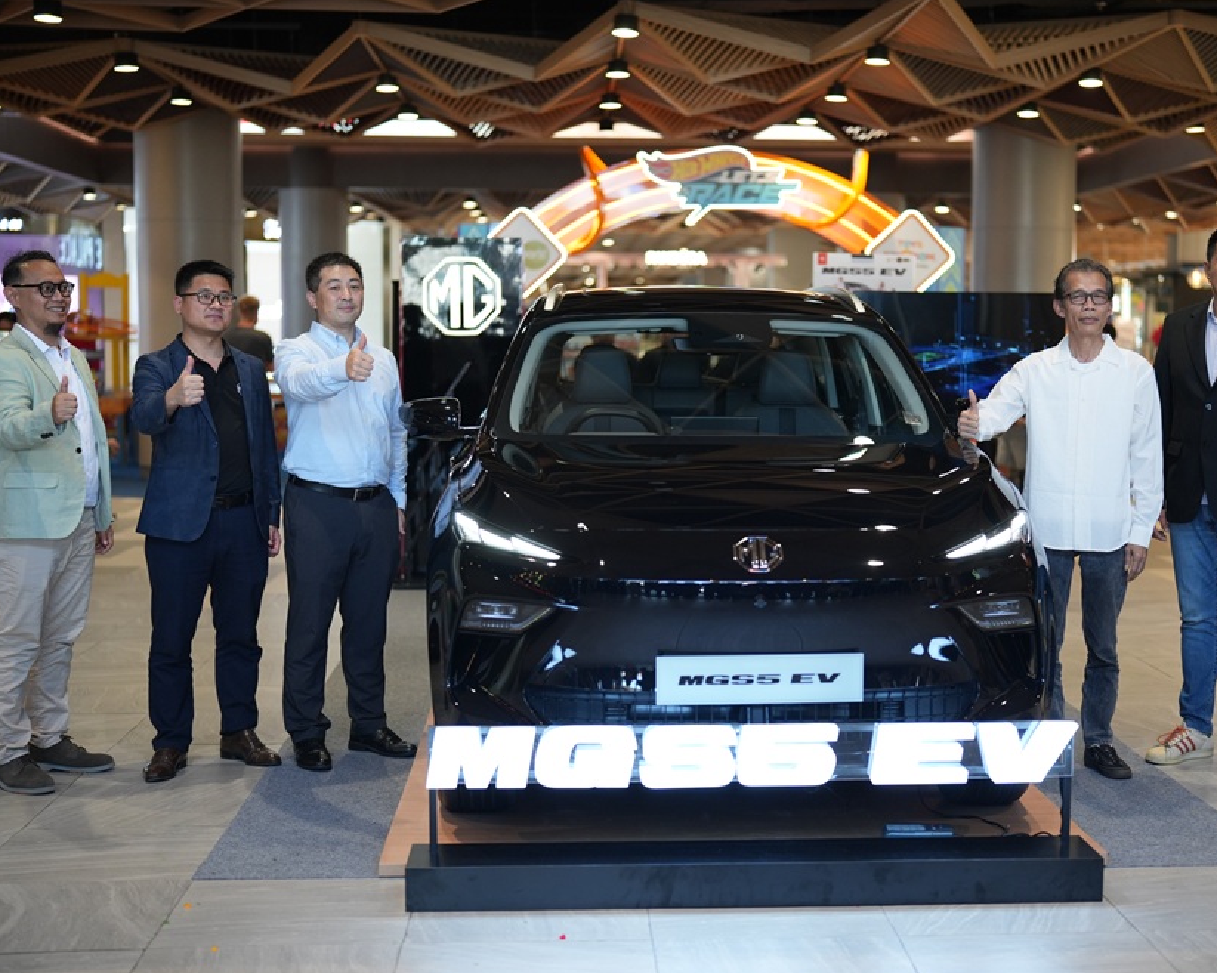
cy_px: 491
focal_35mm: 57
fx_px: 2053
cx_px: 701
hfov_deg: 33.0
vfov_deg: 26.7
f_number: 1.4
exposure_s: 1/500
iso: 640
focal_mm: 50
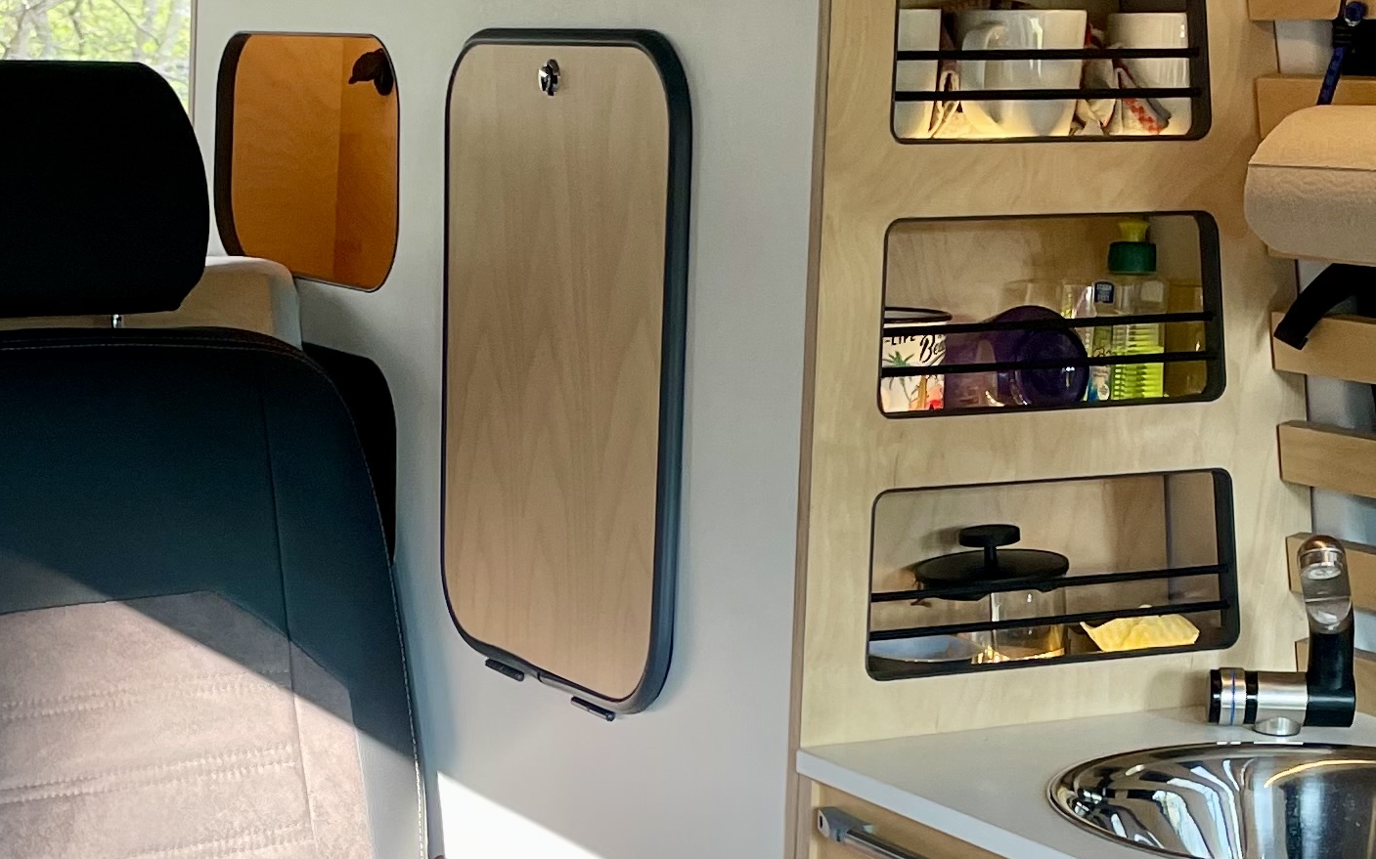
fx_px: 2962
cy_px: 735
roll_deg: +0.3
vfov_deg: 16.3
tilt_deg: -10.1
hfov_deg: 26.0
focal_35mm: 79
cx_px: 421
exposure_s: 1/98
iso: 125
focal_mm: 4.2
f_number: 1.6
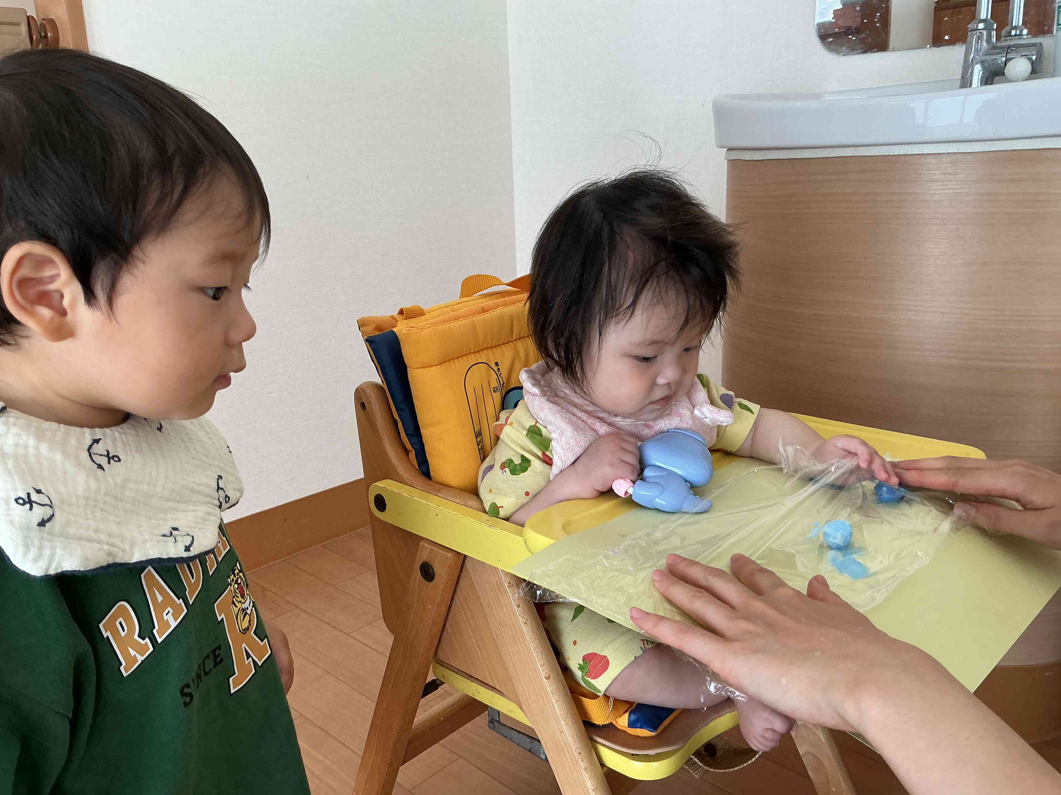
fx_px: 889
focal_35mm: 29
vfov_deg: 48.2
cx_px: 530
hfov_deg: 61.7
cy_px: 398
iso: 40
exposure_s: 1/60
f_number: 1.8
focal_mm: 3
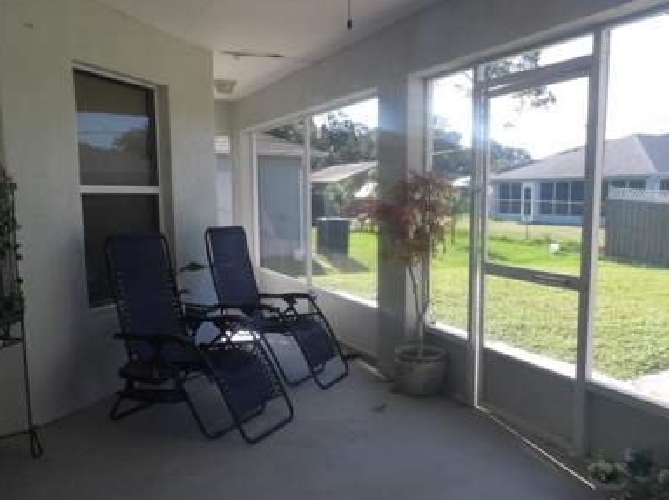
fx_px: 579
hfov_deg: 59.8
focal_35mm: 30
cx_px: 382
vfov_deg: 46.6
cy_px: 287
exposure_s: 1/239
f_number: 3.2
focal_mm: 4.3
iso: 100
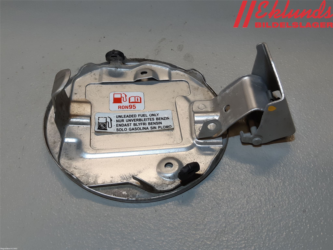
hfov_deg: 67.3
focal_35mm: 26
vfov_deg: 53.1
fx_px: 250
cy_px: 125
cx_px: 166
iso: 40
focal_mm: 3.93
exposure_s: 1/100
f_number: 1.7
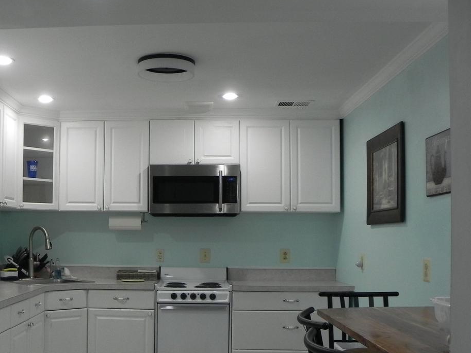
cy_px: 255
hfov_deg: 45.1
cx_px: 156
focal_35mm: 41
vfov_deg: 34.6
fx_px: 558
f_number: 2.8
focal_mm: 4.6
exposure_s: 1/65
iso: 160
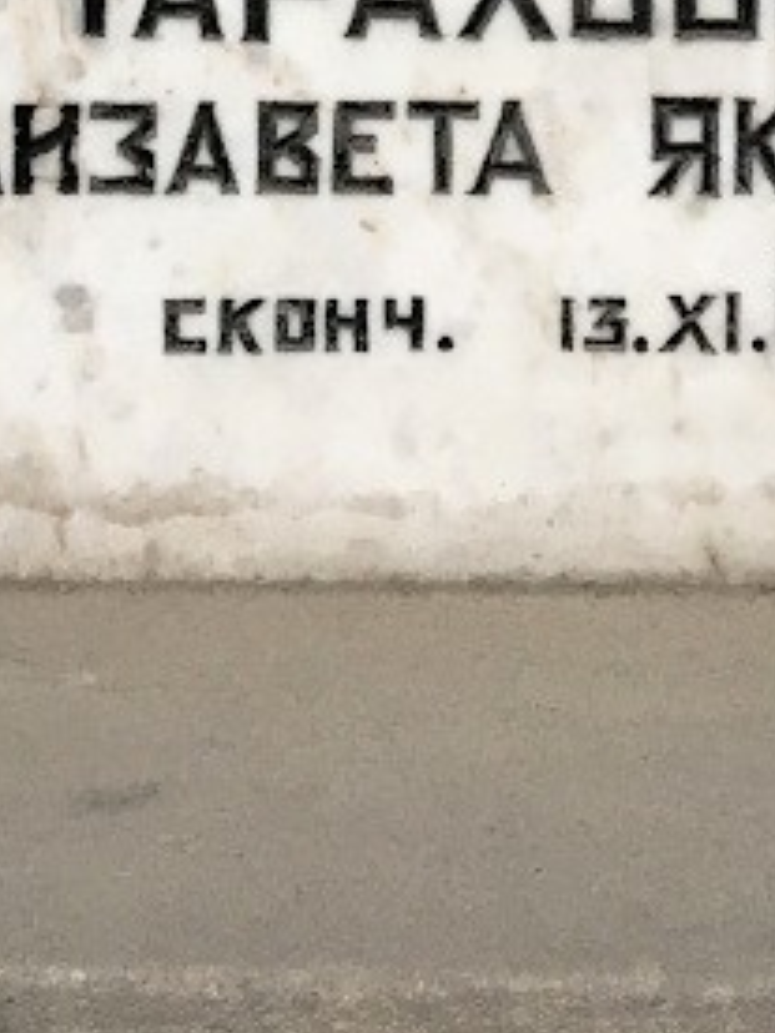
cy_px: -333
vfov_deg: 21.0
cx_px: 595
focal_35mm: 84
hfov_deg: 17.5
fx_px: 2508
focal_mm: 4.15
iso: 50
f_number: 2.2
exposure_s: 1/33
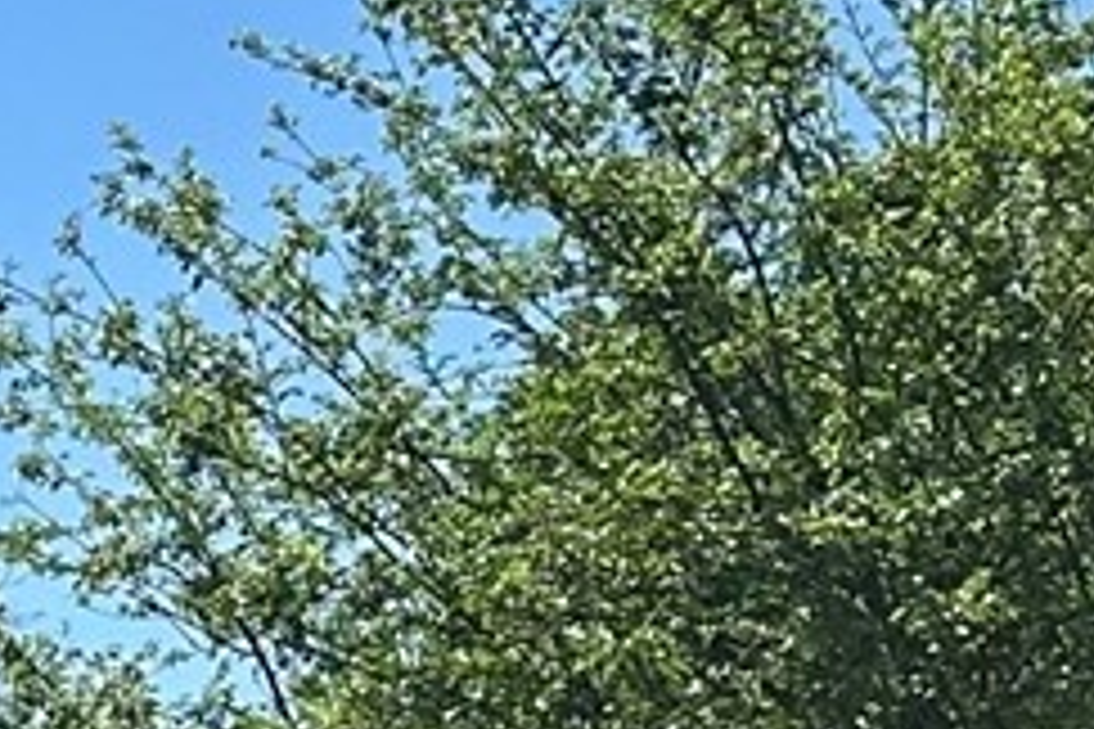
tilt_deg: +5.7
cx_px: -2328
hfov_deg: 8.5
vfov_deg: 6.9
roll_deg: +0.0
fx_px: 5986
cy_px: 1125
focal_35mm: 197
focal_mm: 6.86
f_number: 1.78
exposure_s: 1/5000
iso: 80
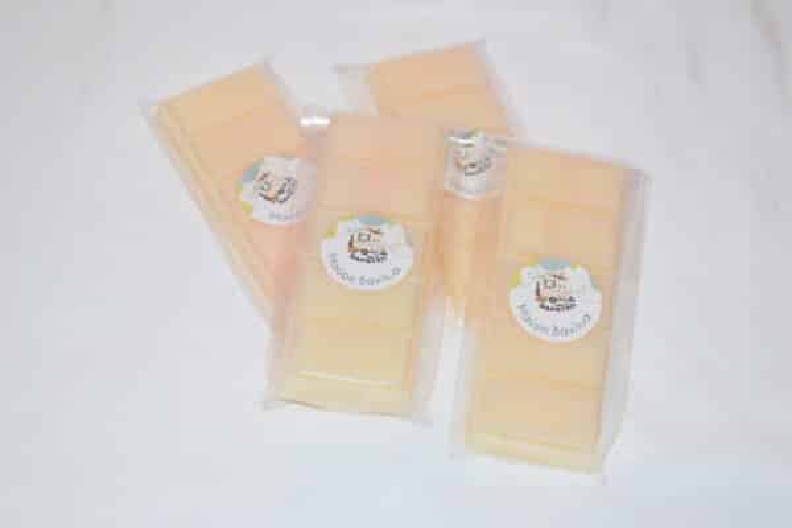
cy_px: 264
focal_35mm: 82
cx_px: 396
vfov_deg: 16.6
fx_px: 1815
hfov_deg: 24.6
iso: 1000
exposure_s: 1/60
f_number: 5.6
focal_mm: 55
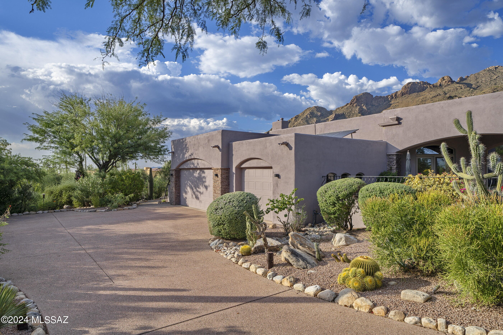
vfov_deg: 53.1
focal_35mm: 24
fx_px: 335
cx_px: 252
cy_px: 168
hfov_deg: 73.8
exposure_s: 1/160
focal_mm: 24
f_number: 9
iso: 100
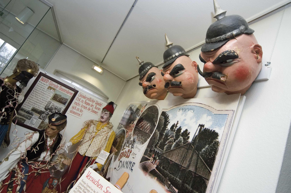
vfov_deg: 67.3
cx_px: 146
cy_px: 96
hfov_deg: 90.1
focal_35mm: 18
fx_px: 145
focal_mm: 12
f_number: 4.5
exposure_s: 1/60
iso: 250
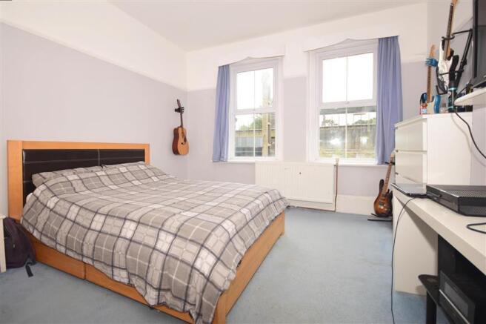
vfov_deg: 77.3
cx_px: 243
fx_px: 202
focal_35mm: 15
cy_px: 162
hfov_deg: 100.4
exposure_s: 1/100
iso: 200
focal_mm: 10
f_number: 5
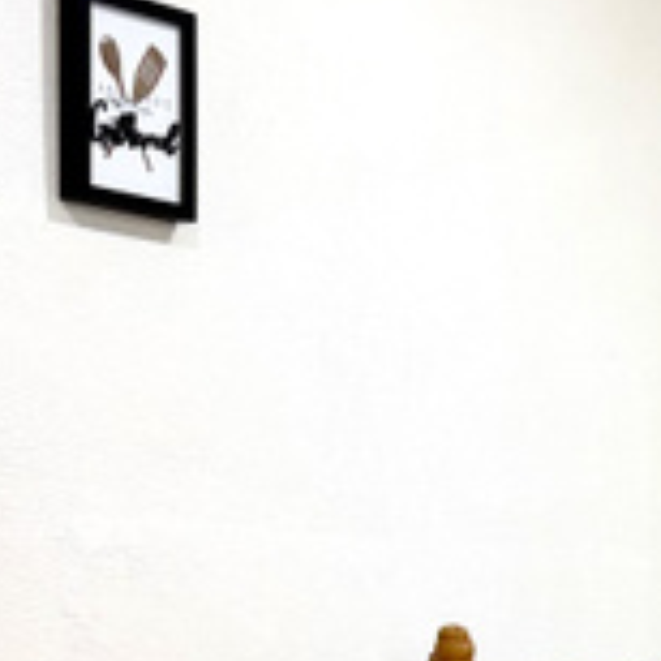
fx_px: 3046
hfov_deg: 11.3
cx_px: 1275
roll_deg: +0.4
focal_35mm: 141
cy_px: 790
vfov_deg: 12.1
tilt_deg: -2.4
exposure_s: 1/120
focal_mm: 6.76
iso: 125
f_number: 1.78
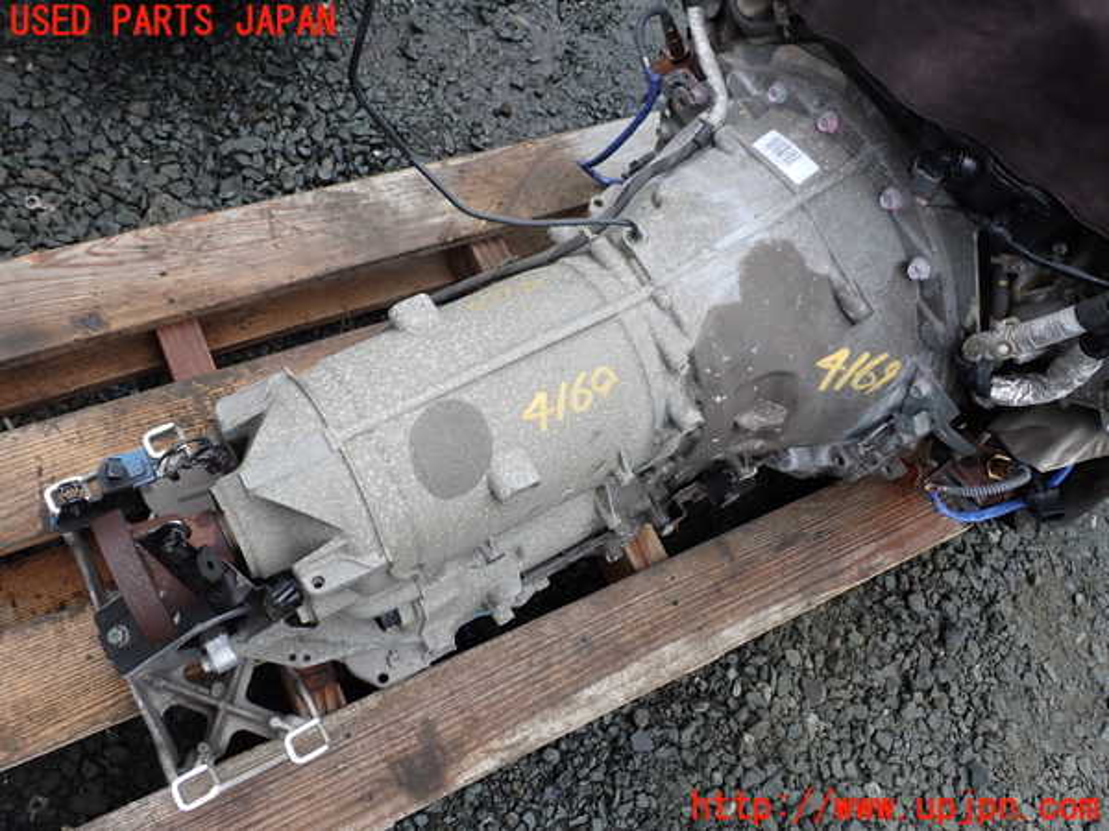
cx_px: 554
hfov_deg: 60.0
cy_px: 416
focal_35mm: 30
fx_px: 961
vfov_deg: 46.8
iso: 100
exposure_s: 1/125
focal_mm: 5.4
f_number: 3.2
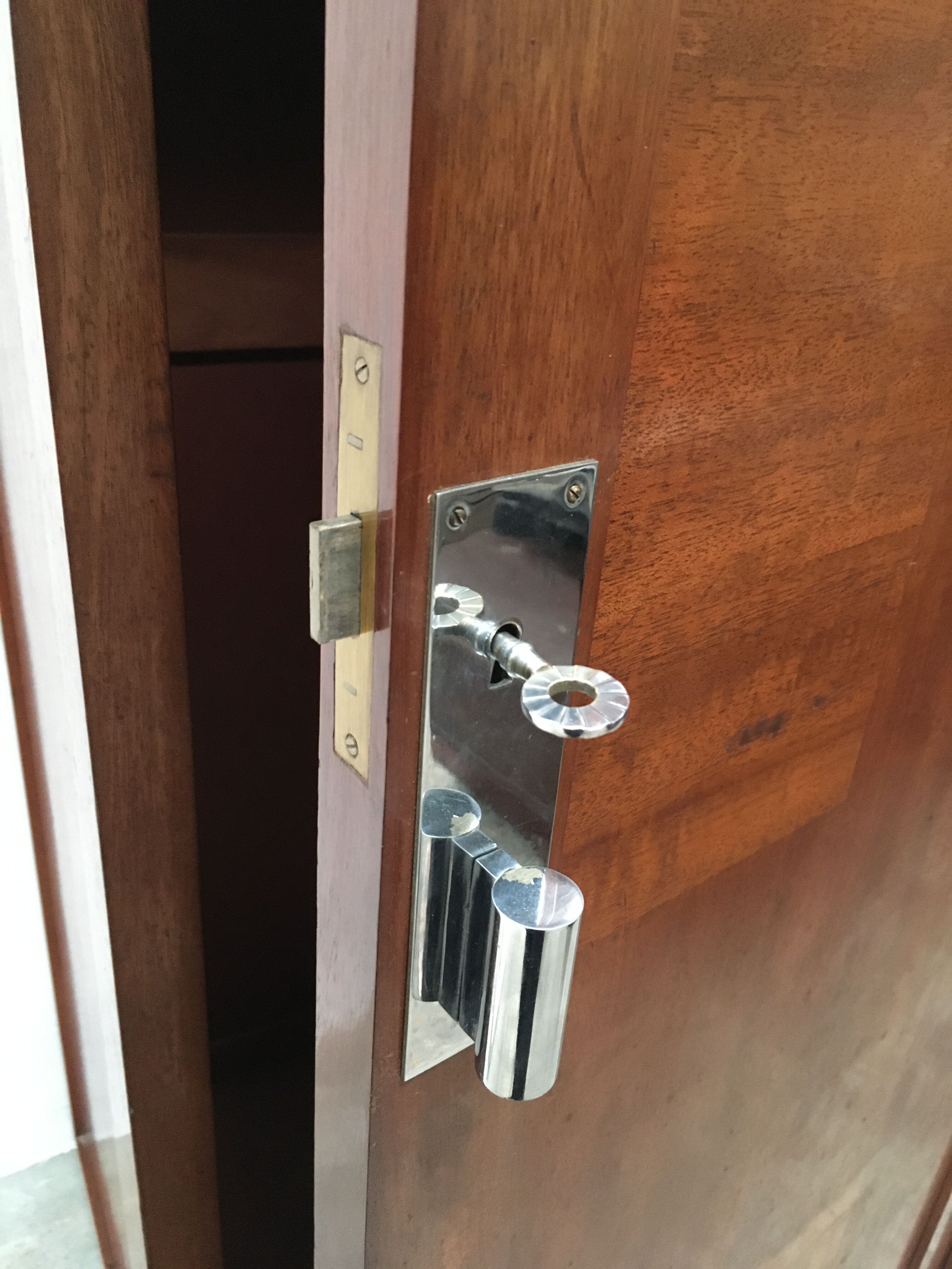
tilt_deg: -29.1
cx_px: 476
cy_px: 634
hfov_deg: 48.2
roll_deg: -4.4
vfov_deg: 61.7
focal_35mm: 29
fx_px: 1063
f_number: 2.2
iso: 250
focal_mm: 4.15
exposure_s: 1/17
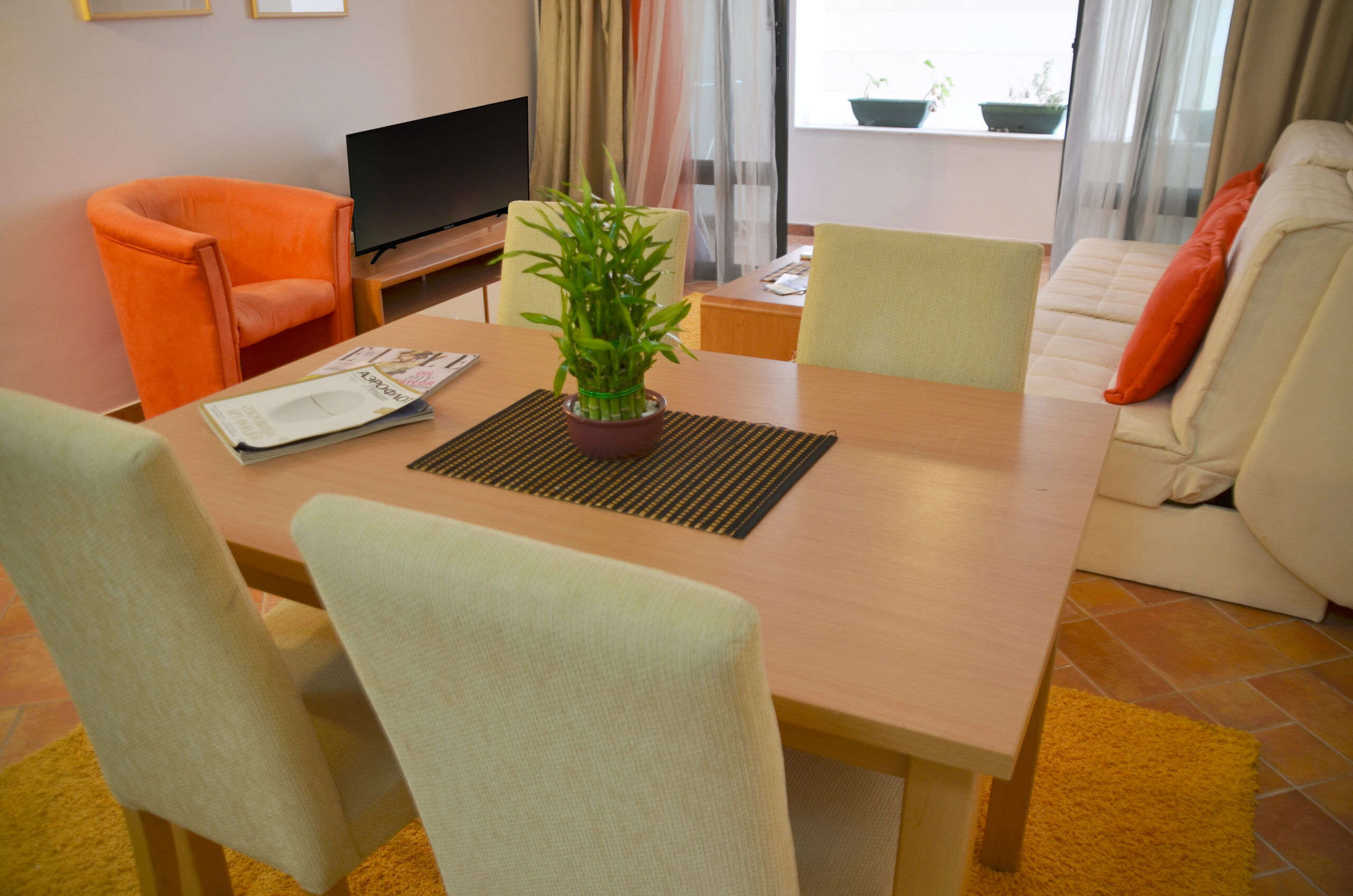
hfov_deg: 67.5
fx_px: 1013
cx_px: 676
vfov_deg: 47.7
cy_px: 448
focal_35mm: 27
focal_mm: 18
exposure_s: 1/8
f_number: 3.5
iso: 125
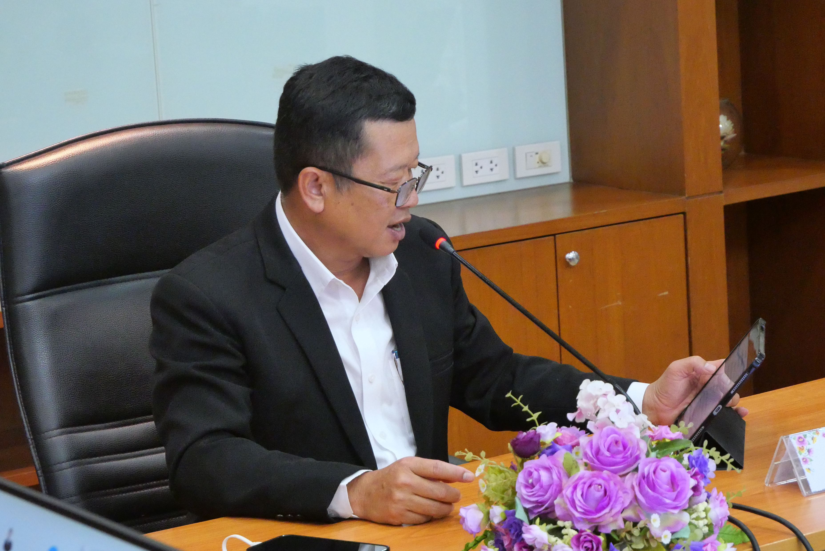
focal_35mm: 108
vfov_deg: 12.7
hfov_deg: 18.9
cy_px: 276
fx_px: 2476
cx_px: 412
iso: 6400
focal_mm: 52
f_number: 5.6
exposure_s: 1/80
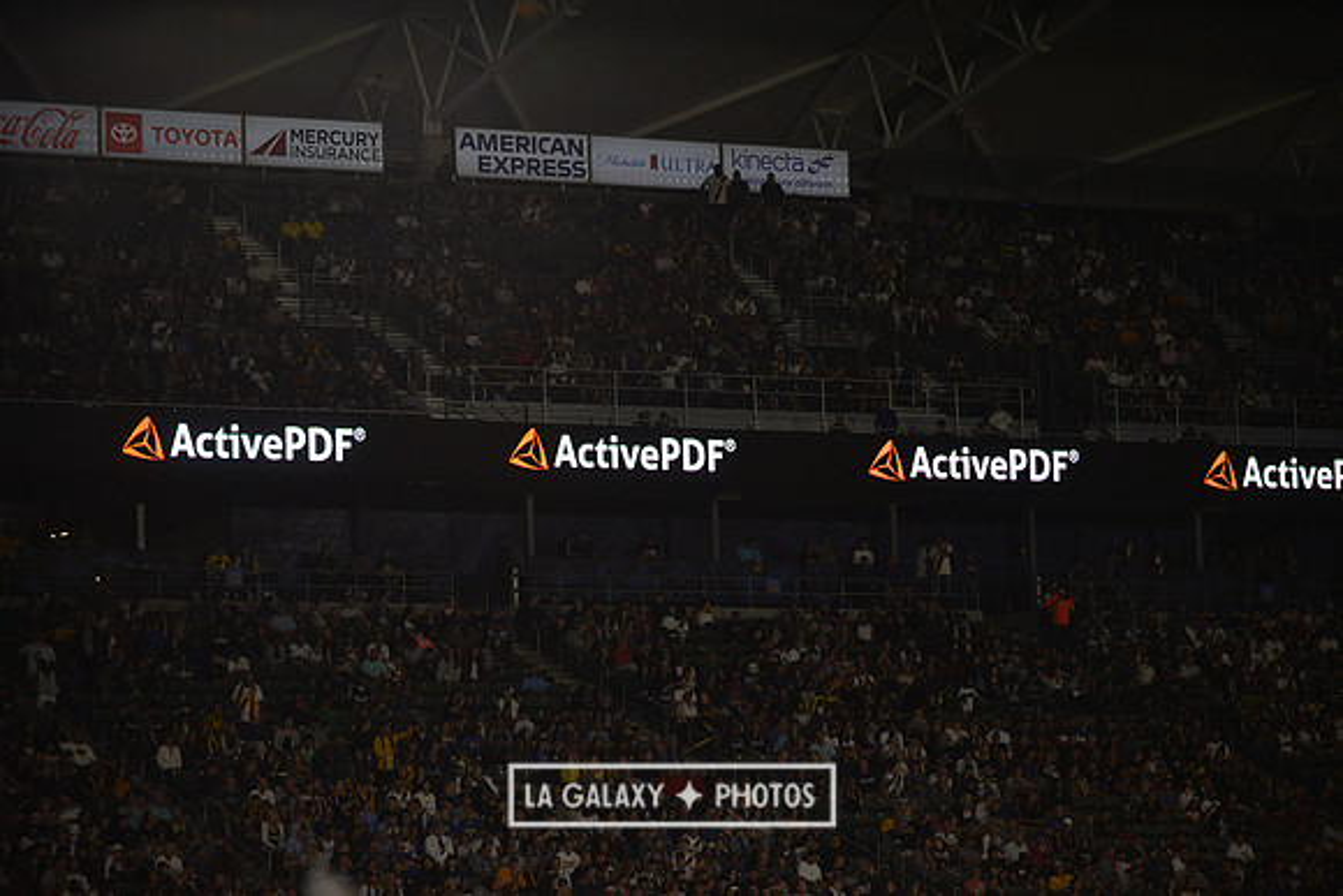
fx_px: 5783
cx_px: 672
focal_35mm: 155
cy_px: 448
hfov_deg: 13.2
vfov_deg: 8.9
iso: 1600
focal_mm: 155
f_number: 2.8
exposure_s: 1/3200
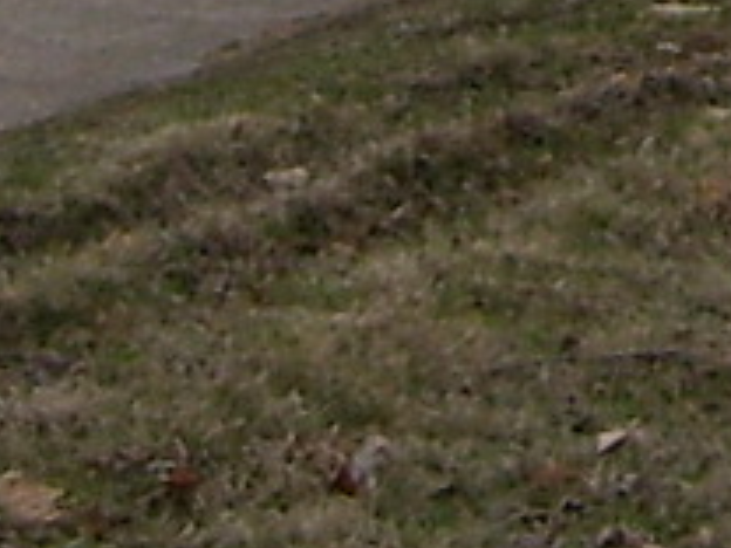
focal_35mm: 271
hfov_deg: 7.2
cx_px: 988
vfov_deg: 5.2
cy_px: -1096
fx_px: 5723
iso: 80
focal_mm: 5.6
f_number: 4.8
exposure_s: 1/180
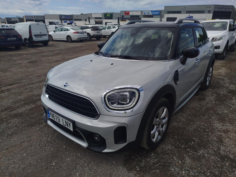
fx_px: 164
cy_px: 88
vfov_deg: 56.8
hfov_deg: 71.6
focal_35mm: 24
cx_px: 118
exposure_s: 1/2387
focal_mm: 5.31
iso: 50
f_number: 1.7
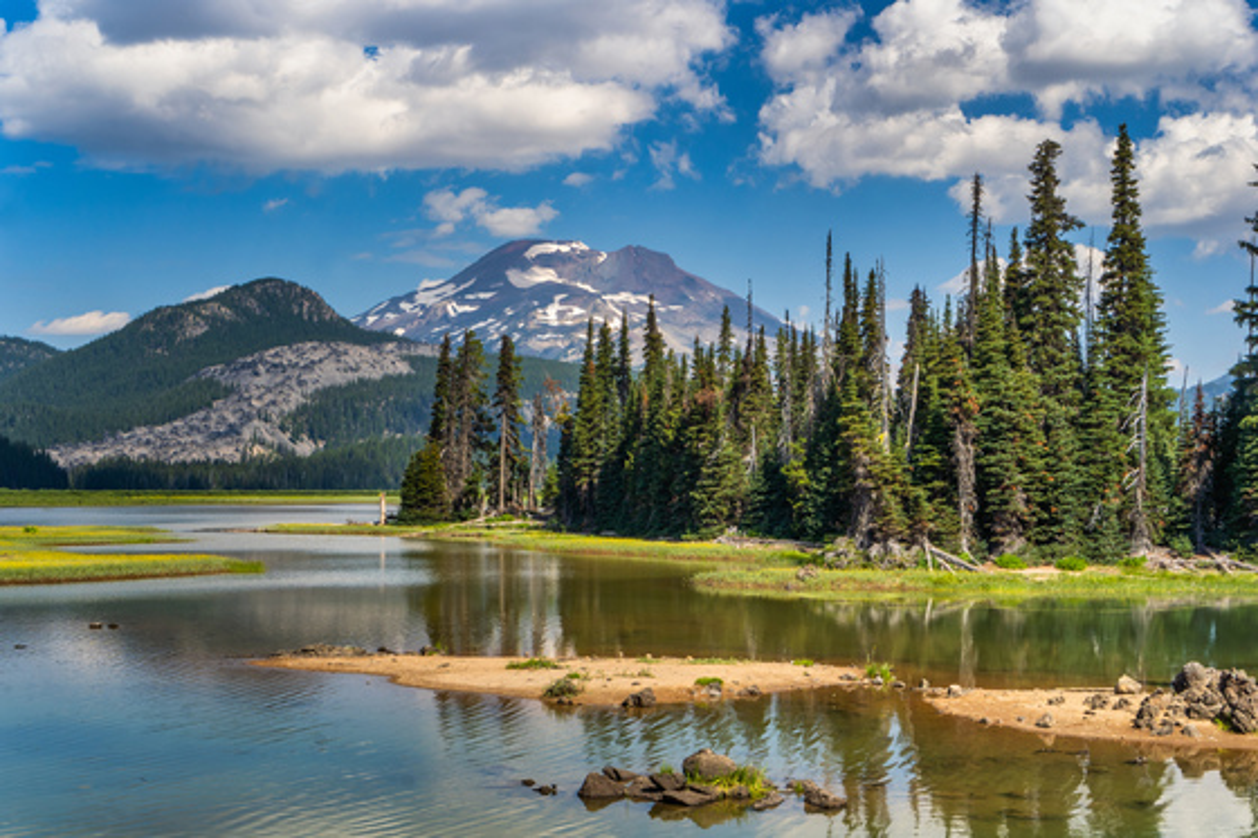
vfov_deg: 28.9
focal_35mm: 46
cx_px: 629
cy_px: 419
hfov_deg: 42.3
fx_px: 1624
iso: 100
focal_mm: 31
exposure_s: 1/100
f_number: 16
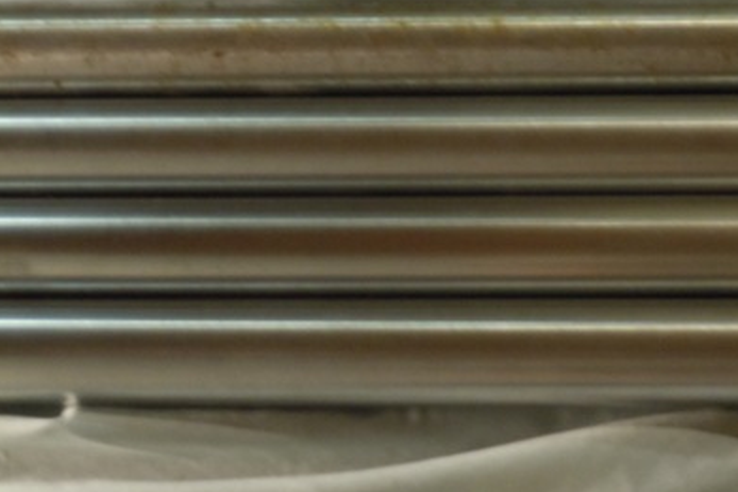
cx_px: 596
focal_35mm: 148
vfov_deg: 9.3
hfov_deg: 13.8
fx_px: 3035
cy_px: 124
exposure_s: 1/2.5
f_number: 5.3
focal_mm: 15.6
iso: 400
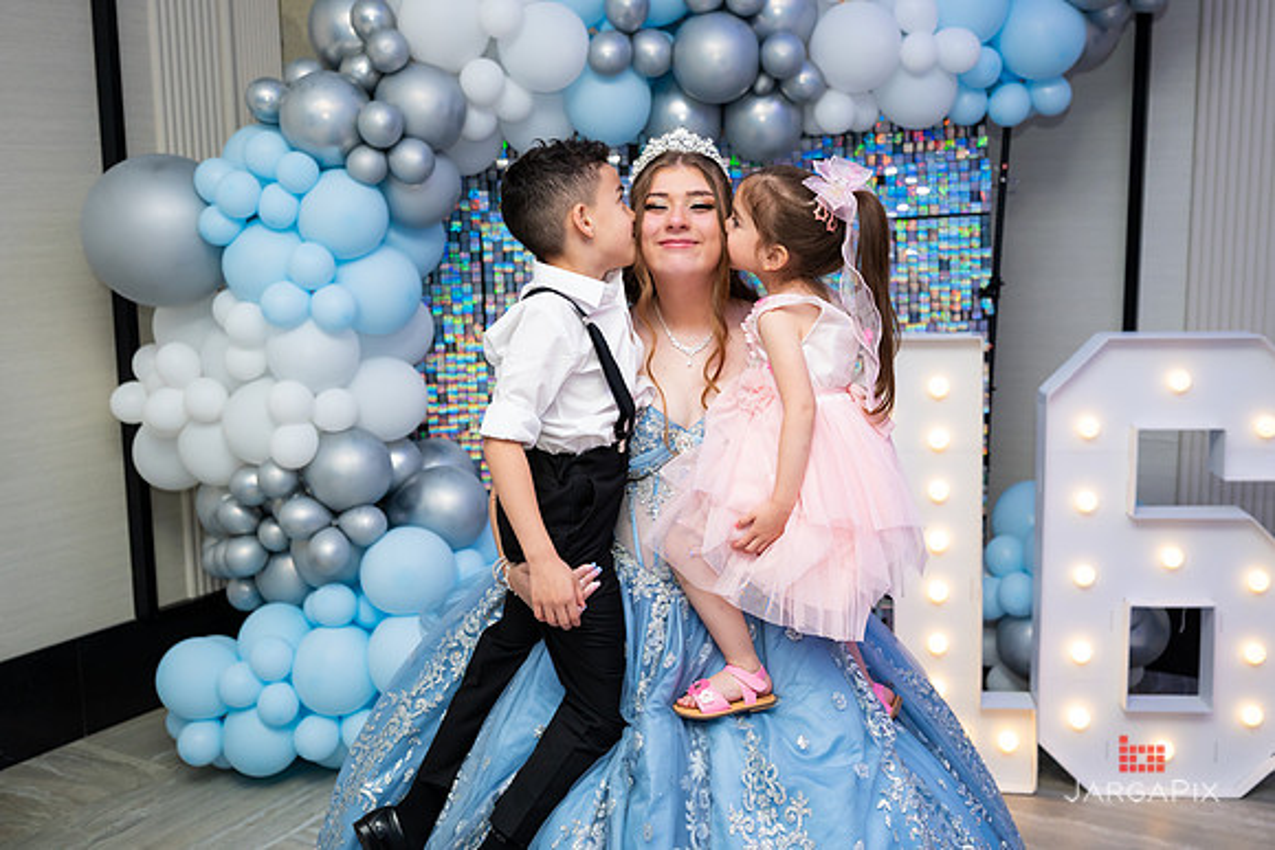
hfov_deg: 50.4
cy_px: 404
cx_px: 640
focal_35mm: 38
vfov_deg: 34.8
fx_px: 1355
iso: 1600
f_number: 3.2
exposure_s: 1/200
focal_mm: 35
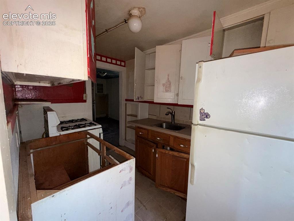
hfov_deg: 102.1
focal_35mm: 14
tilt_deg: -6.8
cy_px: 110
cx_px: 147
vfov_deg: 85.7
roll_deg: -0.9
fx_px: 119
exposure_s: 1/60
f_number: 2.2
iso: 200
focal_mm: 2.22
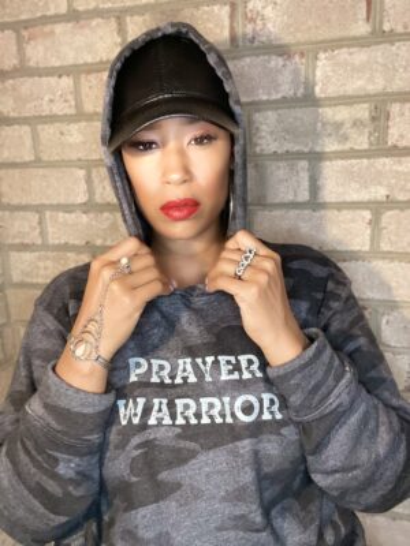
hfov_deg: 46.8
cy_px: 273
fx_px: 474
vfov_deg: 60.0
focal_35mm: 30
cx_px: 205
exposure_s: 1/30
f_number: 2.2
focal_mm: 2.71
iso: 320
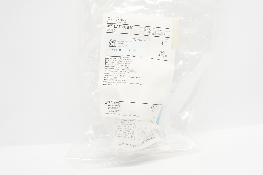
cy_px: 69
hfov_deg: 45.7
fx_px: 312
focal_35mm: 43
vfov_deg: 31.2
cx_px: 140
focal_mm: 19
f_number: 6.3
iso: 800
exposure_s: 1/60
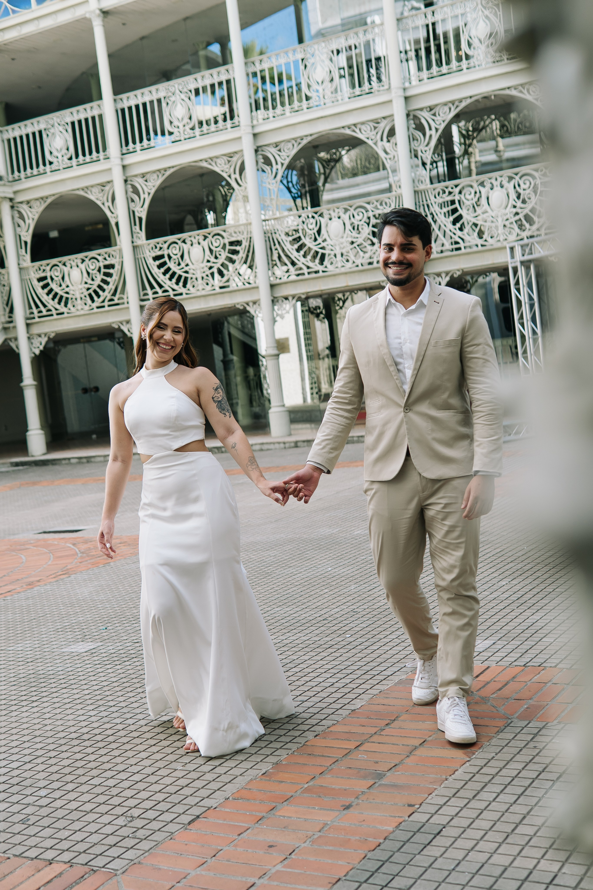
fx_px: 1112
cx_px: 296
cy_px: 445
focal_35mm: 45
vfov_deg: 43.6
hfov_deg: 29.9
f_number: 2.5
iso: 100
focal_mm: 30
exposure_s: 1/250
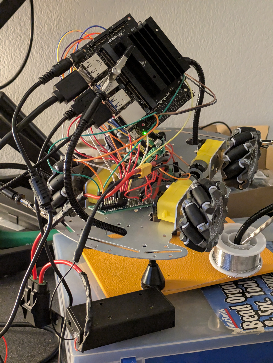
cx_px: 136
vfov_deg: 37.5
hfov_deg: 28.6
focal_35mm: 51
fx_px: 536
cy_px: 182
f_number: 1.89
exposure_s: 1/60
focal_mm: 5.43
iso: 974
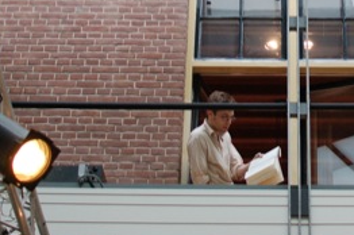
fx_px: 1259
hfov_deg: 15.9
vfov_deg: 10.5
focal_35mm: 128
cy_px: -41
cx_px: 292
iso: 800
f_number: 4
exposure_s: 1/60
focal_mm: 35
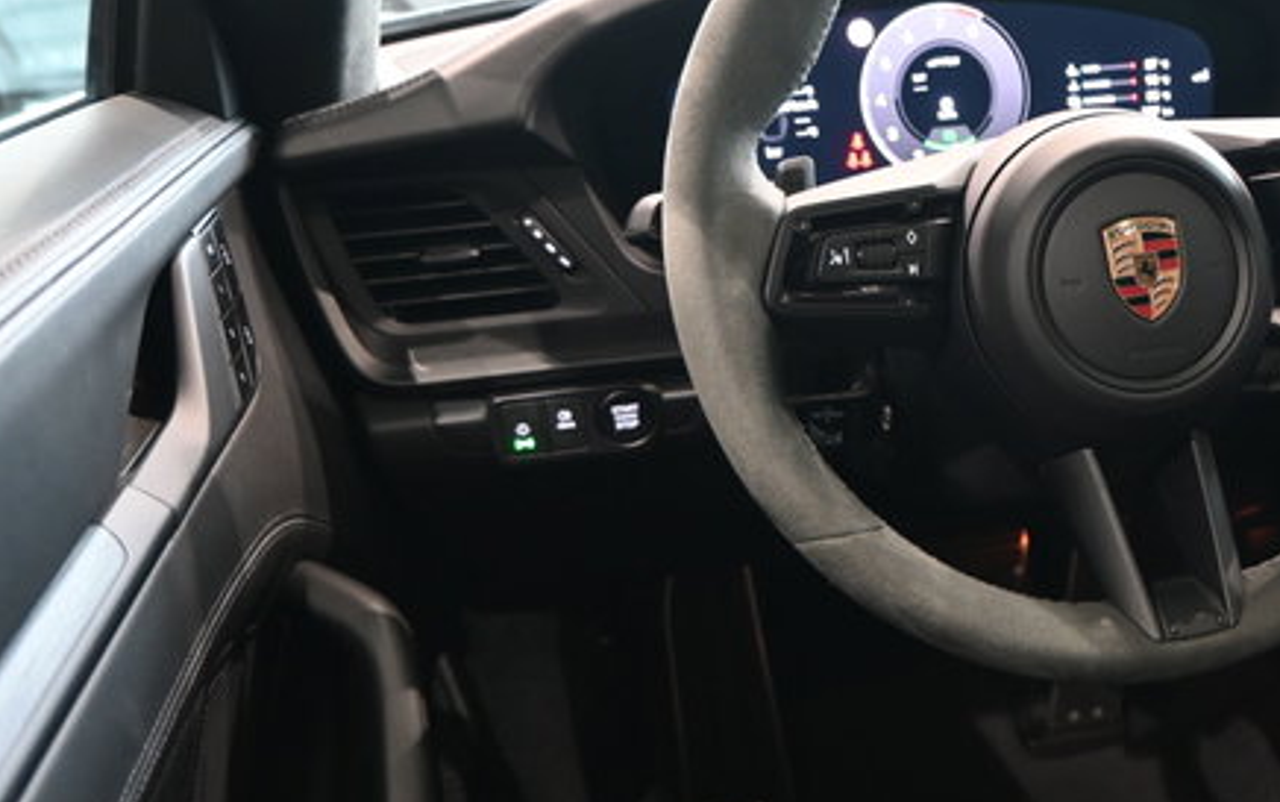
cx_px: 1006
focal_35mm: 43
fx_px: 1501
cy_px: 488
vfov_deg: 29.8
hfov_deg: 44.2
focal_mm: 16
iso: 900
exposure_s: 1/25
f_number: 3.5
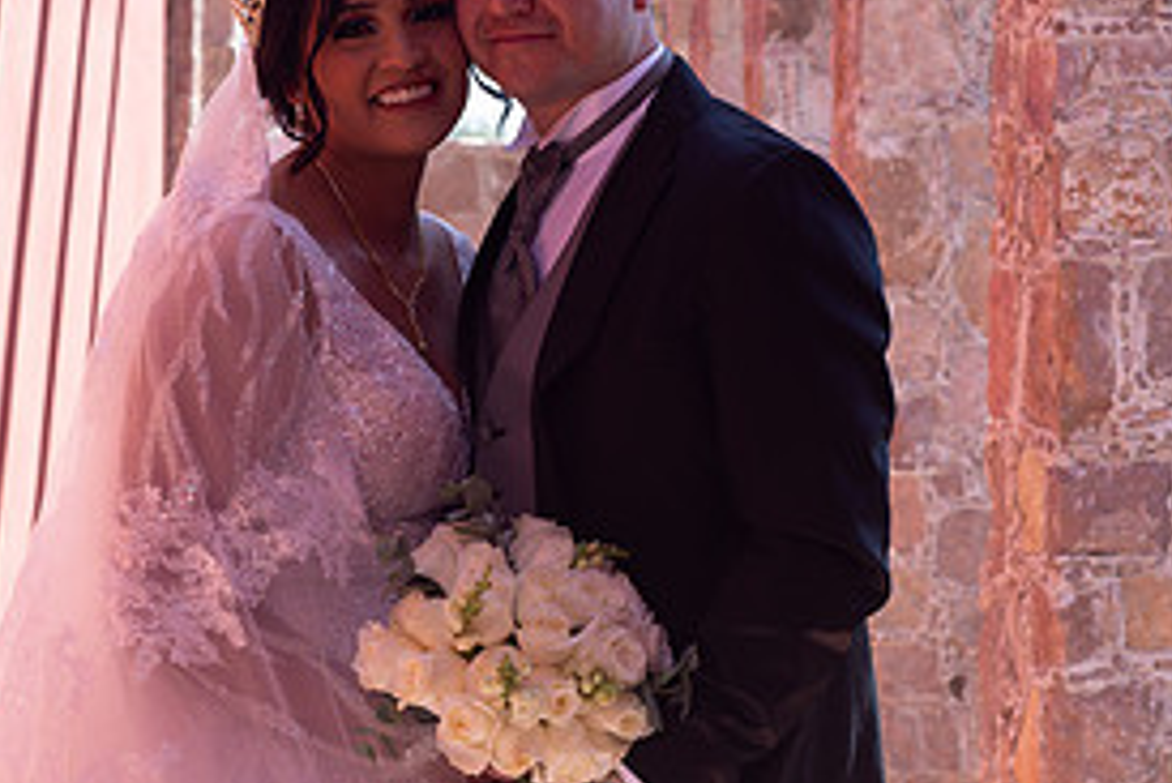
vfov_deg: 12.9
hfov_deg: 19.2
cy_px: 447
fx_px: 3453
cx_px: 479
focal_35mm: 106
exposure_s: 1/160
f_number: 6.3
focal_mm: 50
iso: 100
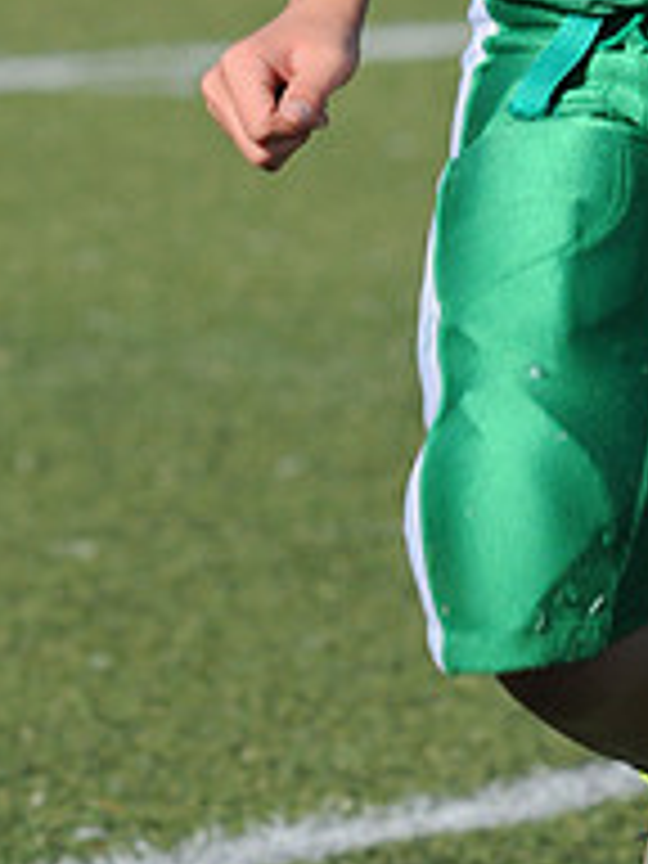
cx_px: 389
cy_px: -374
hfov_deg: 1.1
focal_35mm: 1307
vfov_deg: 1.5
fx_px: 32622
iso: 200
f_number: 8
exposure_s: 1/500
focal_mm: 300
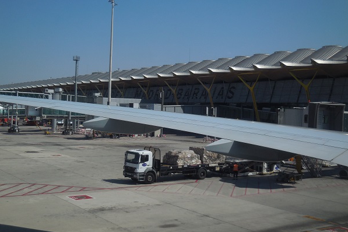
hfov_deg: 41.9
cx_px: 174
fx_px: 454
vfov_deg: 28.6
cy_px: 103
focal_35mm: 47
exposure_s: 1/1250
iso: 125
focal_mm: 8.1
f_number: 4.2
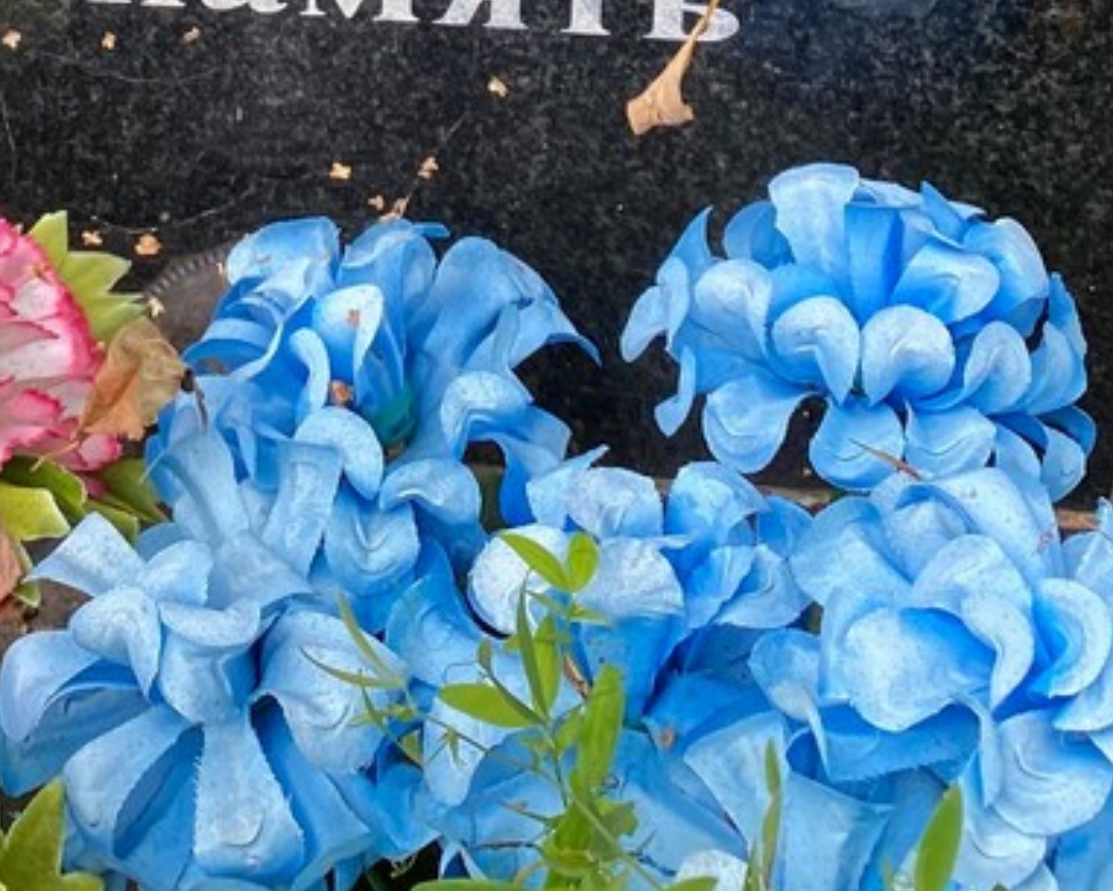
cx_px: 330
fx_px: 3163
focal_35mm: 96
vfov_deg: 14.8
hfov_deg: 19.9
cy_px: -464
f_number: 1.8
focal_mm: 4.25
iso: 40
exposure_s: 1/121
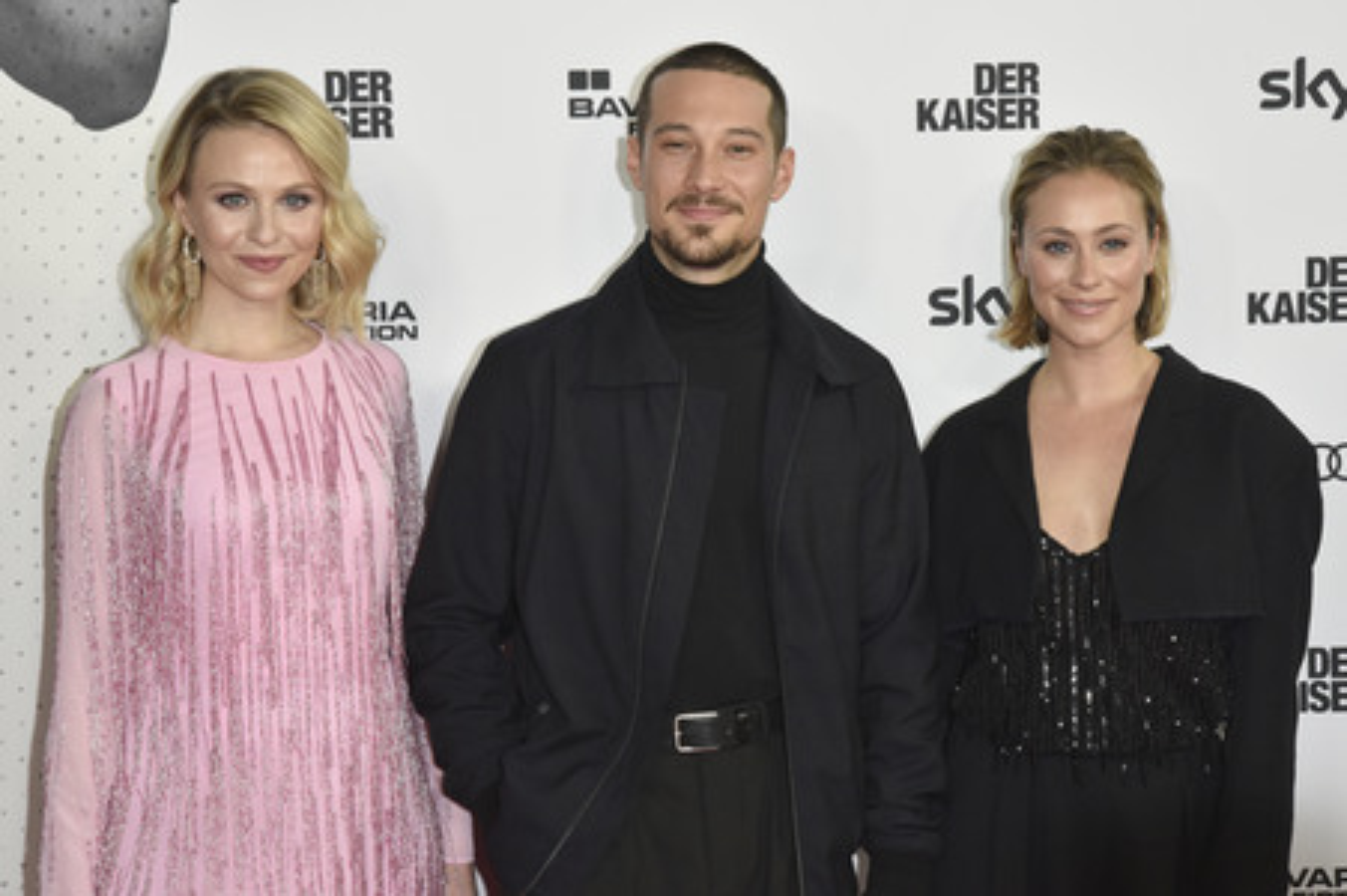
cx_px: 674
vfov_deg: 15.2
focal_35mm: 90
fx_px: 3365
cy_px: 448
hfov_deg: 22.6
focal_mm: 90
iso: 2000
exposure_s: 1/250
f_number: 9
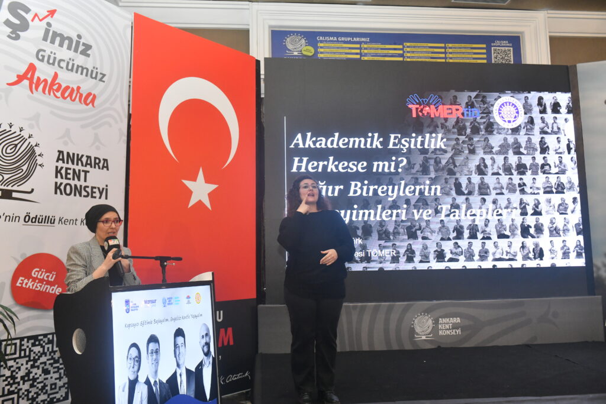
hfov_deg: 65.5
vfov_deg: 46.4
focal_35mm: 28
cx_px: 303
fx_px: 471
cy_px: 202
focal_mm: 28
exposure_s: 1/250
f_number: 4.5
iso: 2000
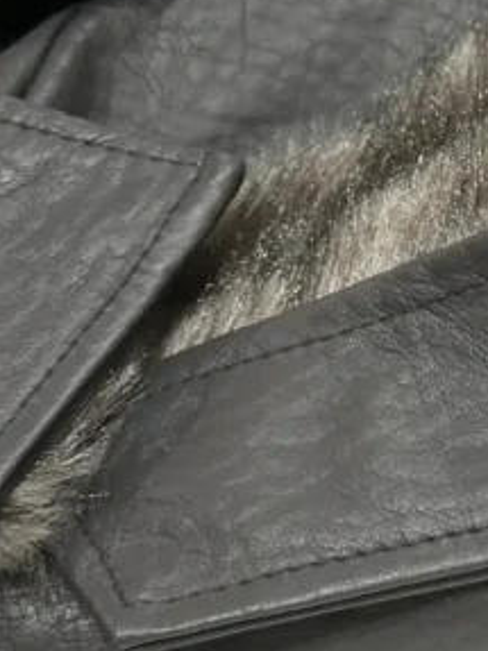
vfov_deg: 14.5
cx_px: 552
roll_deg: +10.7
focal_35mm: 134
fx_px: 2521
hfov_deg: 10.9
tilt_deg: -33.0
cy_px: 39
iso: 125
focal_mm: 6.86
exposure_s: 1/60
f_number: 1.78
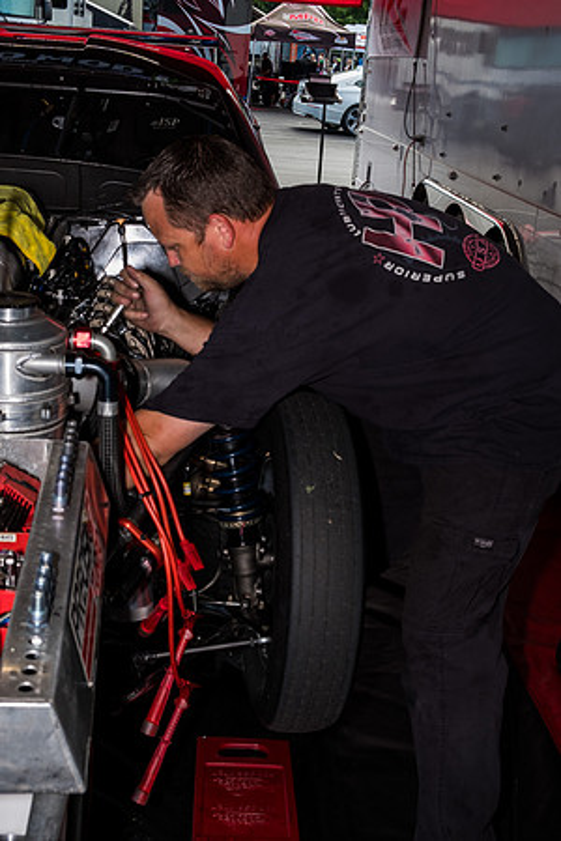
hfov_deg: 31.9
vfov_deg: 46.4
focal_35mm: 42
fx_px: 982
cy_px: 420
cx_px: 280
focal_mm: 27.7
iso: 400
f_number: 9
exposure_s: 1/160
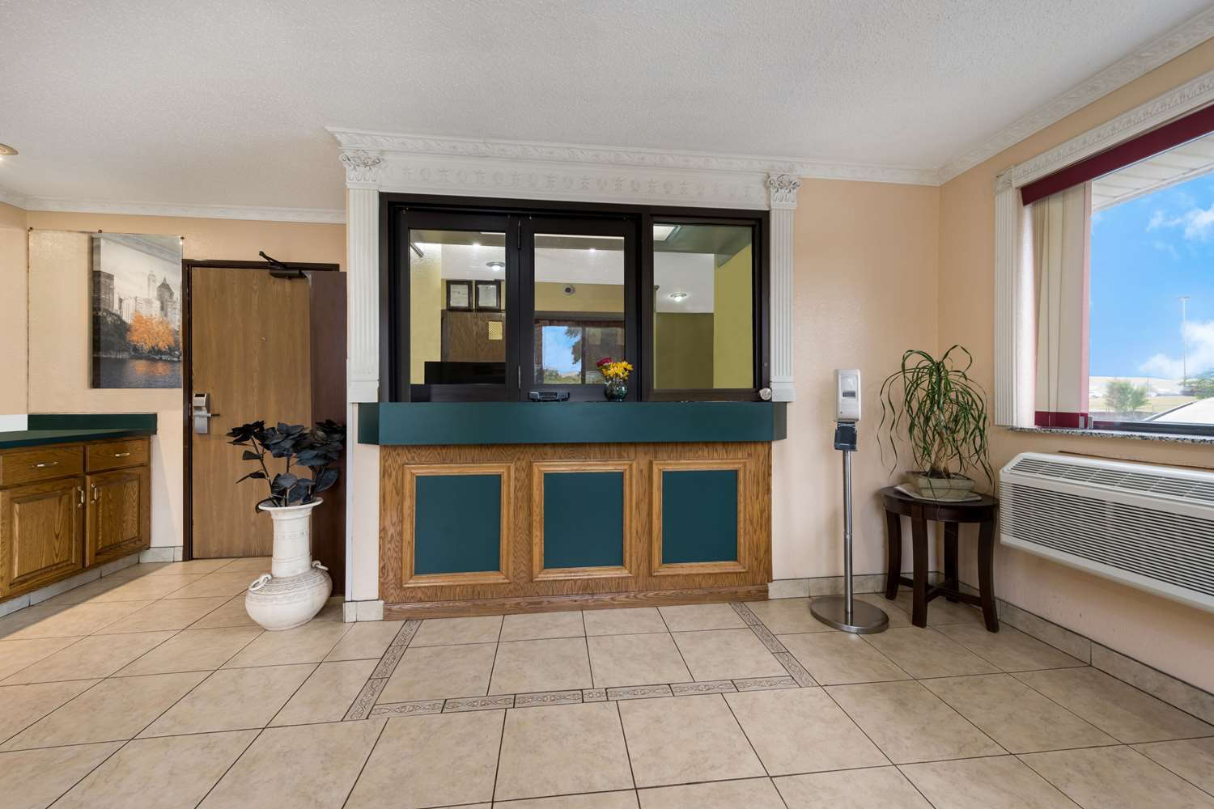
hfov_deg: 104.3
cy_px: 404
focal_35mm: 14
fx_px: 472
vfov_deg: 81.2
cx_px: 607
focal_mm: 14
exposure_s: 1/3
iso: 400
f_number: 8
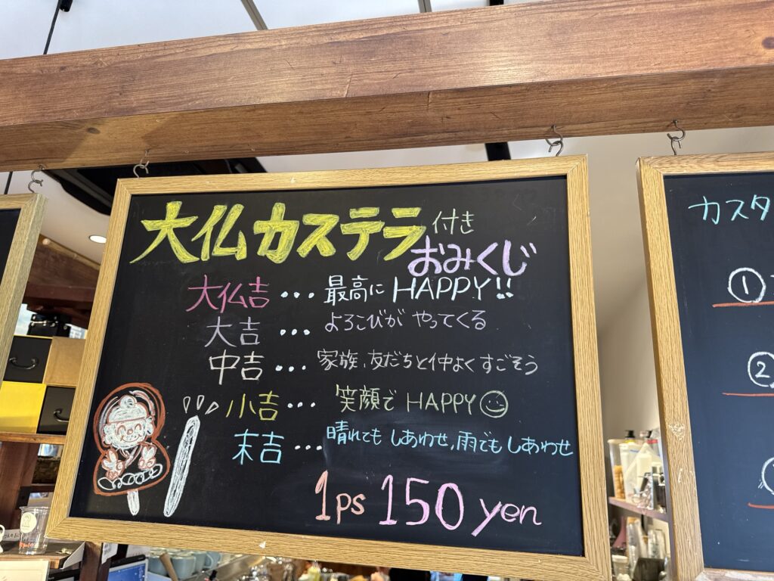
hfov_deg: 71.6
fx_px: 537
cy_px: 290
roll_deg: -1.5
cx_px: 387
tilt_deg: +16.8
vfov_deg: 56.8
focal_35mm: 24
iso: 125
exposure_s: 1/60
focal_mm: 6.76
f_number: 1.78
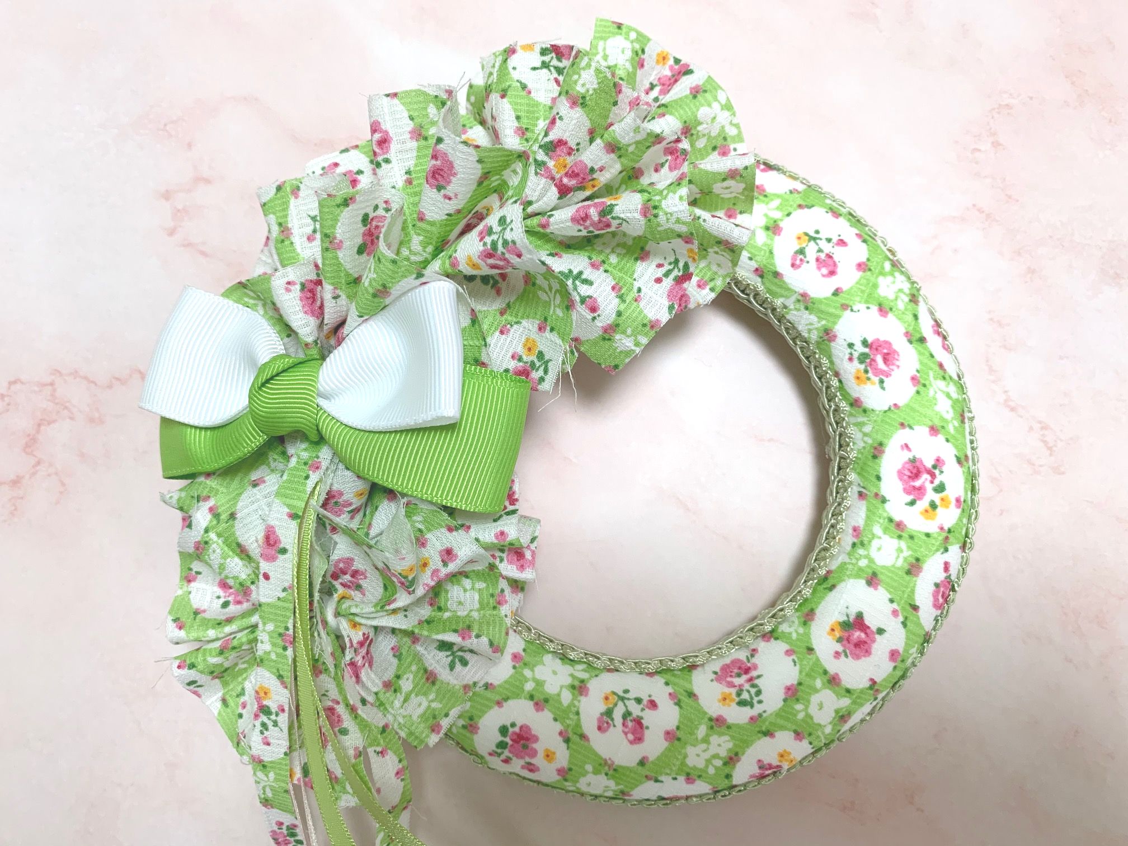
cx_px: 564
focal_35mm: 26
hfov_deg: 67.3
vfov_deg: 53.1
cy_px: 423
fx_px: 847
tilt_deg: -83.7
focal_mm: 4.25
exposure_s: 1/50
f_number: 1.8
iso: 64
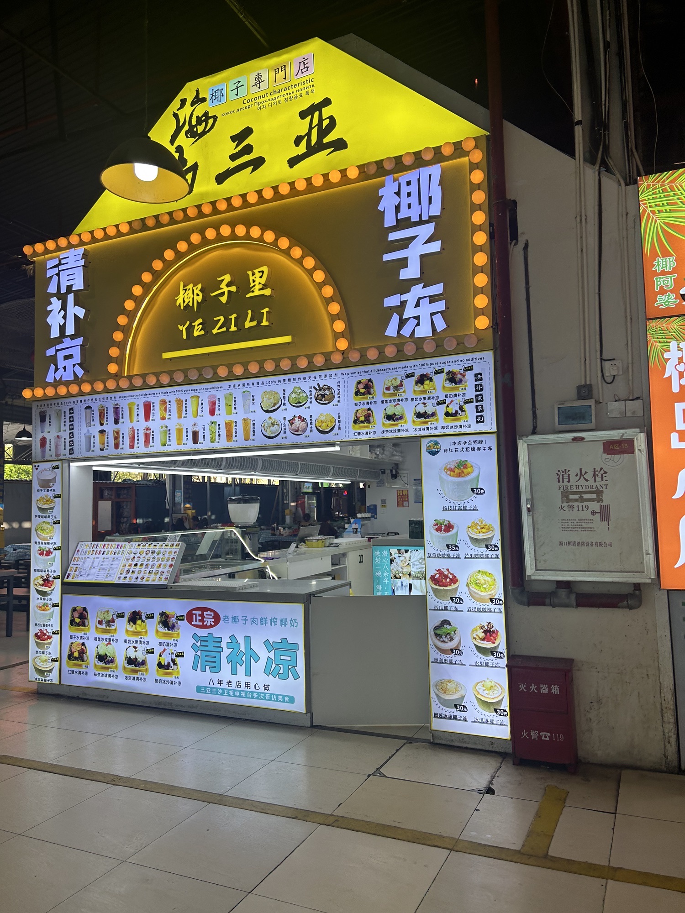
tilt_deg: +7.9
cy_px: 456
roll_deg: -0.8
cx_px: 342
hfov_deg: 53.1
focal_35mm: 26
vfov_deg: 67.3
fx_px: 686
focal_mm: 5.7
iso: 50
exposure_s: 1/549
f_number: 1.5
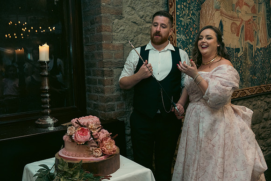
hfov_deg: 50.7
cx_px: 136
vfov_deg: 35.1
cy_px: 90
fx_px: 286
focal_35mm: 38
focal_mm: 38
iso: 2500
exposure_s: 1/160
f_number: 3.5
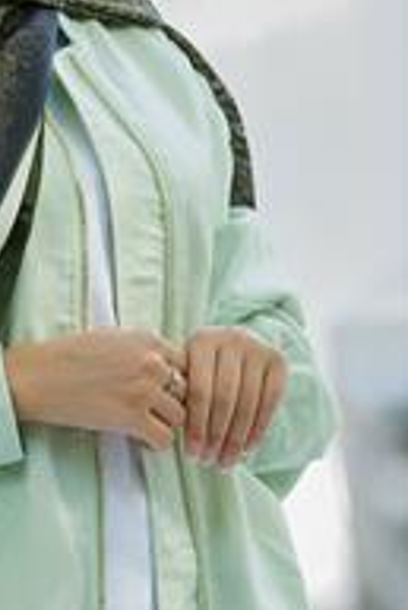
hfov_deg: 4.0
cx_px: -73
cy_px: 199
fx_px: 5803
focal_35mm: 342
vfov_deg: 6.0
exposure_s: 1/125
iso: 500
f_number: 5
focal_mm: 142
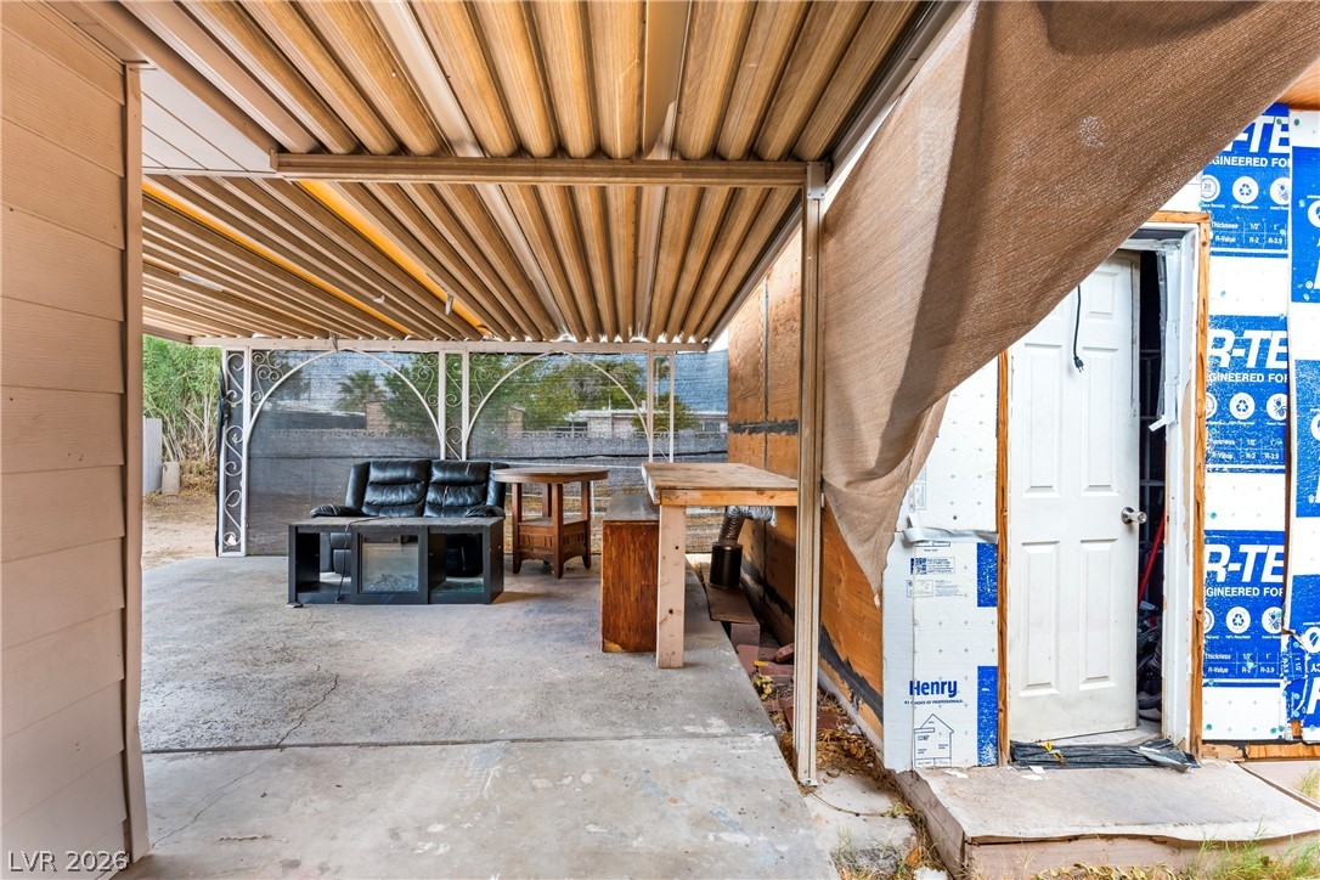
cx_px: 660
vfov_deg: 70.4
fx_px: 623
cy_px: 440
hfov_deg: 93.3
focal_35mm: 17
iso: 400
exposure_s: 1/10
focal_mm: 17
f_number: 8
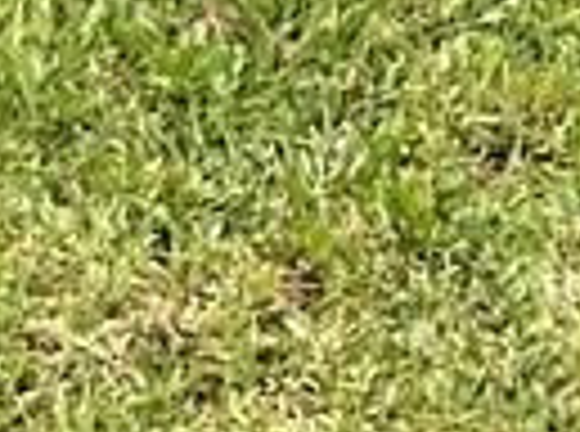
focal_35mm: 231
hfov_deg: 8.6
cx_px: 130
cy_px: -1206
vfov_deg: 5.6
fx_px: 3860
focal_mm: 3
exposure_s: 1/344
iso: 16
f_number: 1.8
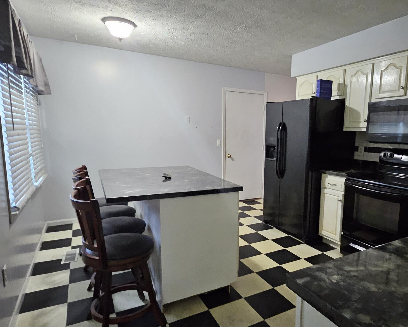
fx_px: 266
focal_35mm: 22
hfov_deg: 73.9
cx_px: 251
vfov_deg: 63.0
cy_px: 177
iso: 640
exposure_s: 1/30
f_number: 2.2
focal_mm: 1.74
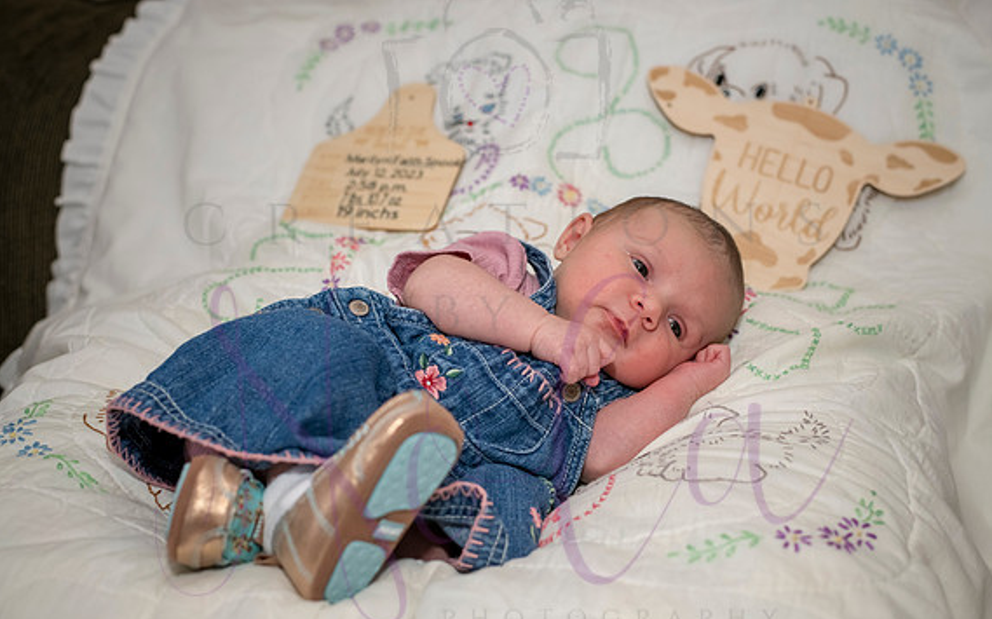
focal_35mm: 52
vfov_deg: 24.8
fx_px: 1405
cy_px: 310
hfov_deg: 38.9
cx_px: 504
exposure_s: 1/250
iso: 800
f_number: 4
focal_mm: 50
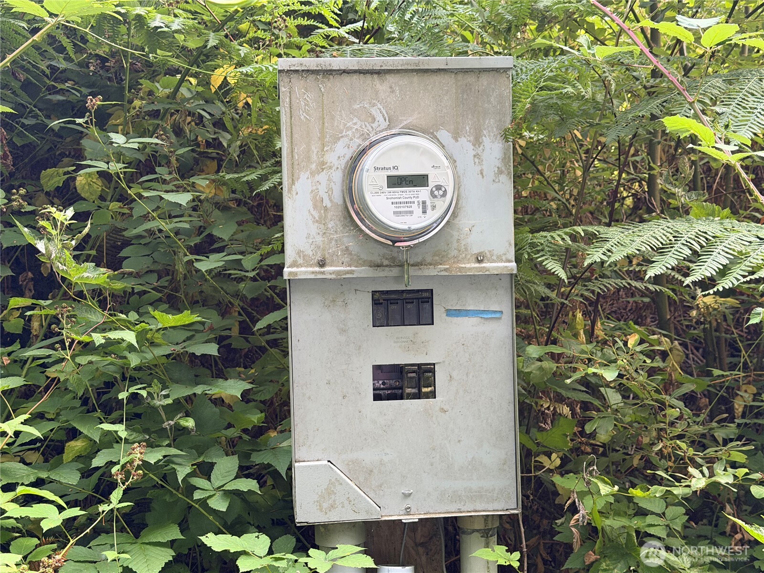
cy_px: 286
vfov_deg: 30.3
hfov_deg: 39.7
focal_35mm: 48
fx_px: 1059
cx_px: 382
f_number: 1.8
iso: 320
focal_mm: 6.8
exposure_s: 1/40
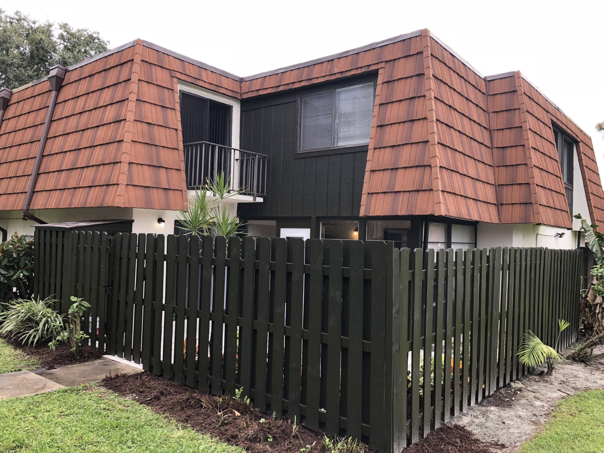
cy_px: 226
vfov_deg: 49.7
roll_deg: -1.7
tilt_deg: +3.7
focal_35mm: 28
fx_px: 489
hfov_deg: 63.4
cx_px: 302
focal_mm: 4
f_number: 1.8
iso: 20
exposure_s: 1/130
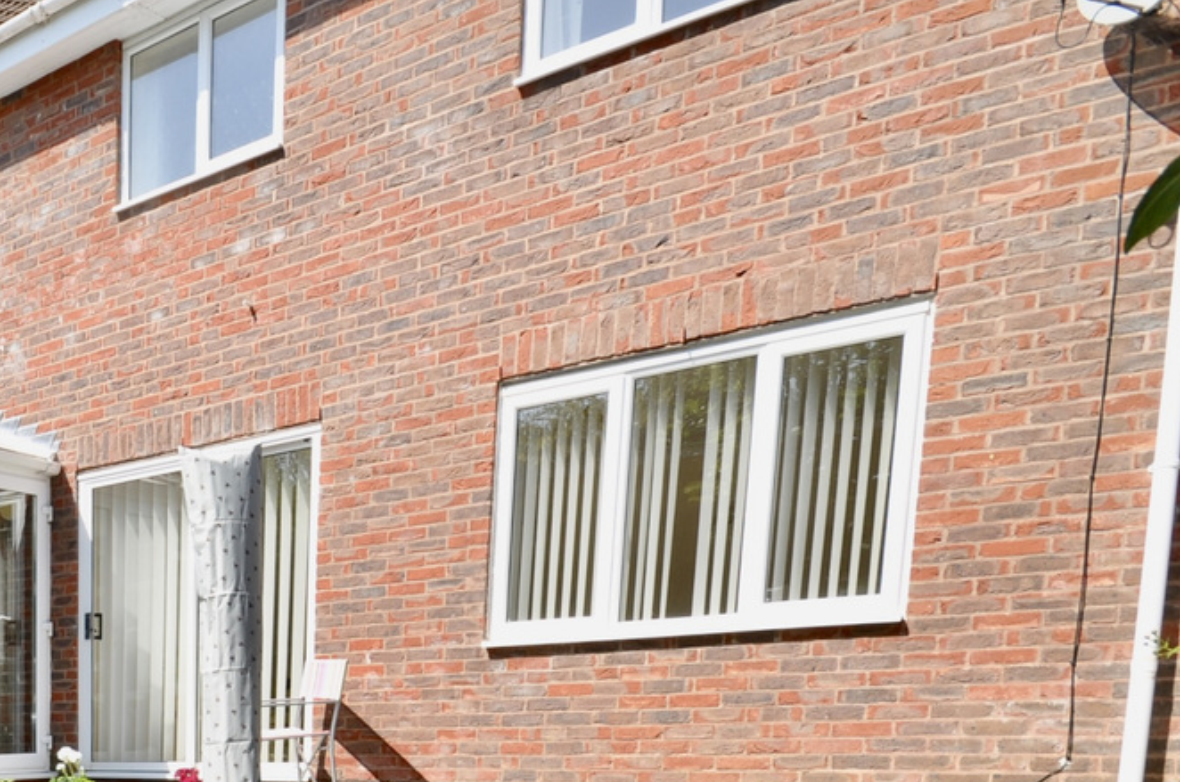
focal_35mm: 34
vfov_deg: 33.3
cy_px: 882
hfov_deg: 44.1
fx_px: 1113
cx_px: -93
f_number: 7.1
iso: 200
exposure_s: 1/200
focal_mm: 10
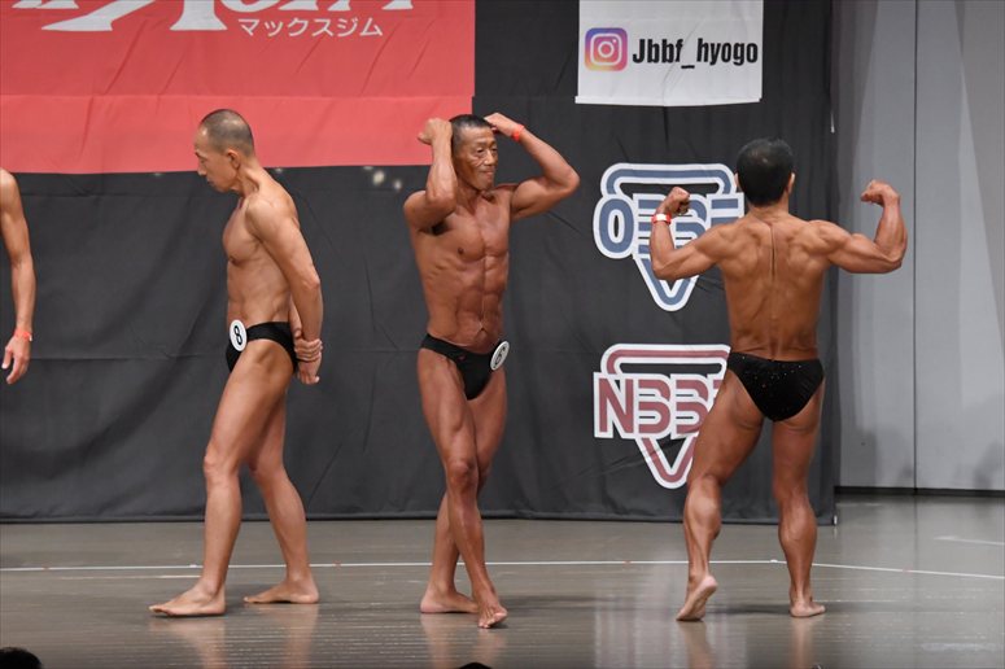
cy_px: 334
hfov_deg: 11.0
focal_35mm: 187
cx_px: 502
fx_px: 5218
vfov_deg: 7.3
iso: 5000
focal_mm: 125
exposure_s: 1/400
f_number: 5.6
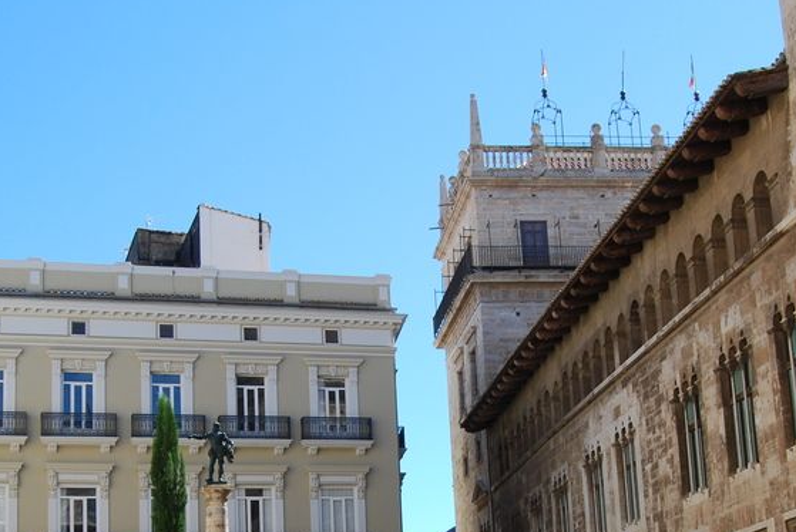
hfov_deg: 34.4
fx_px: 1284
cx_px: 367
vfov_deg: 23.0
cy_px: 440
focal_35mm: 58
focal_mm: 18
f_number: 6.3
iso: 100
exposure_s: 1/160
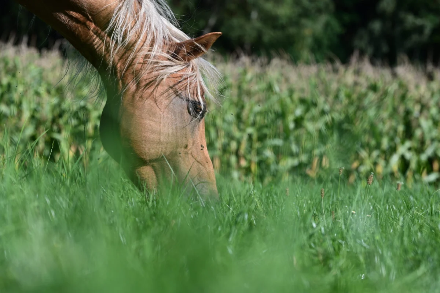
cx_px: 220
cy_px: 146
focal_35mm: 130
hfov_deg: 15.8
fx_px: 1589
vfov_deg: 10.5
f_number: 5.6
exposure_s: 1/1000
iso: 200
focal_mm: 130
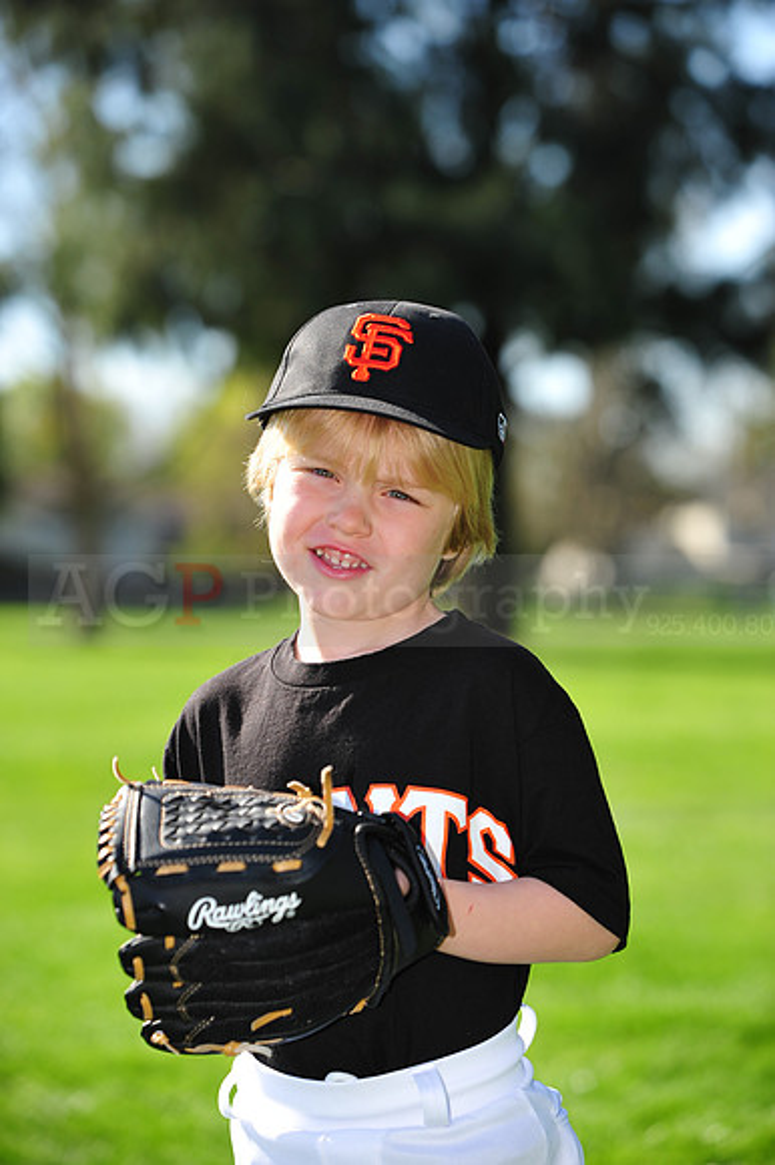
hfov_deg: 12.2
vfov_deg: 18.3
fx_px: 3621
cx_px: 388
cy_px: 582
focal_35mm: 112
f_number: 4.5
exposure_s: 1/640
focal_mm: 112
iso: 200
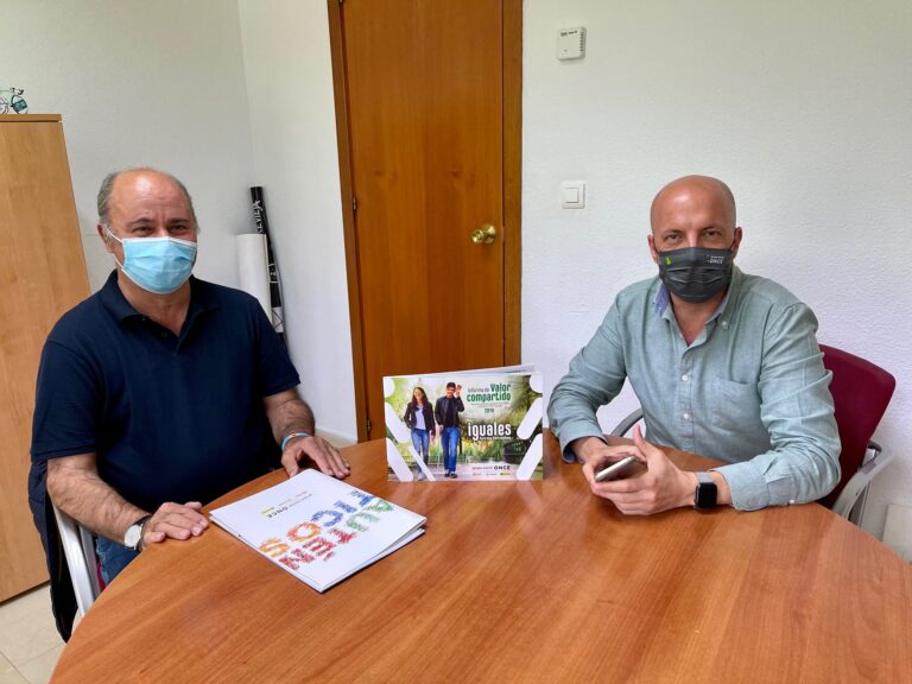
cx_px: 456
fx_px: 685
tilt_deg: -16.3
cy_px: 342
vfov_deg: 53.1
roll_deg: +0.9
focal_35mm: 26
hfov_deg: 67.3
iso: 100
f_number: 1.6
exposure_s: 1/100
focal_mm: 5.1
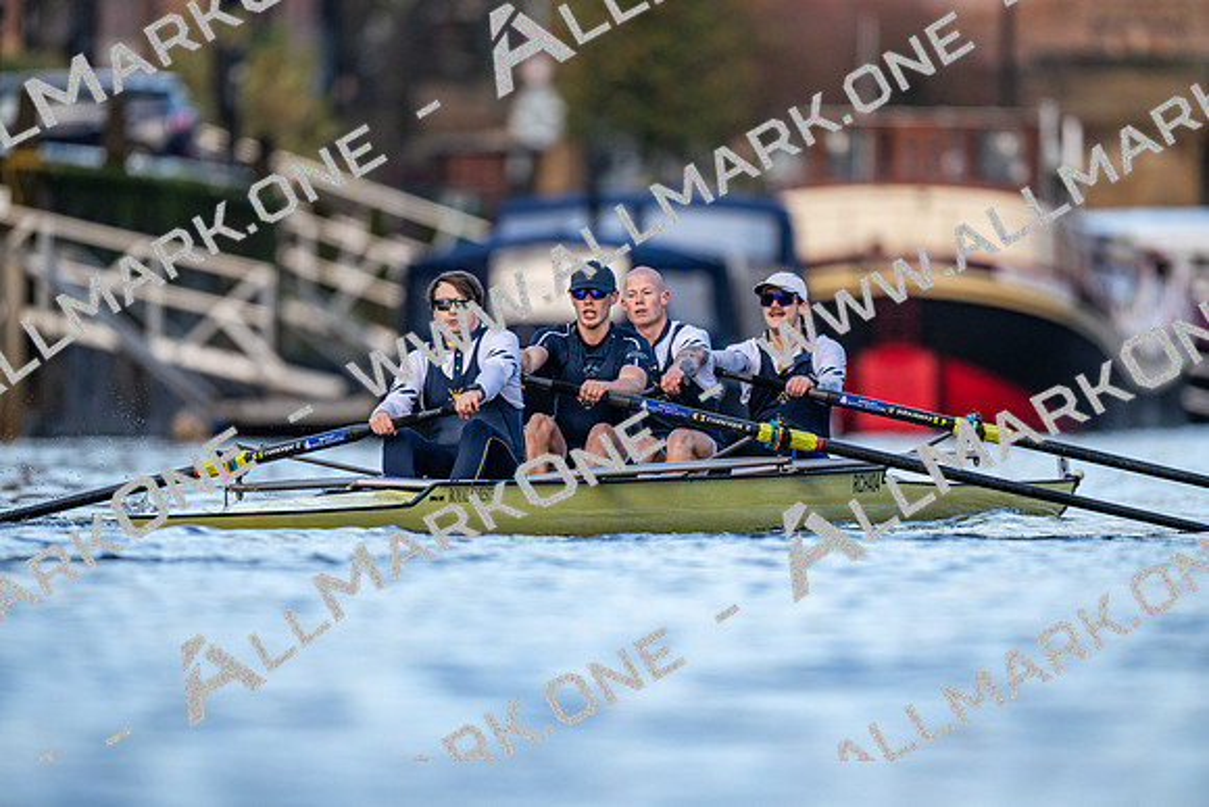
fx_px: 20154
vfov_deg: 2.3
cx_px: 604
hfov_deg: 3.4
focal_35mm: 600
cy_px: 404
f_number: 4
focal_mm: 600
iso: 1100
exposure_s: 1/2500
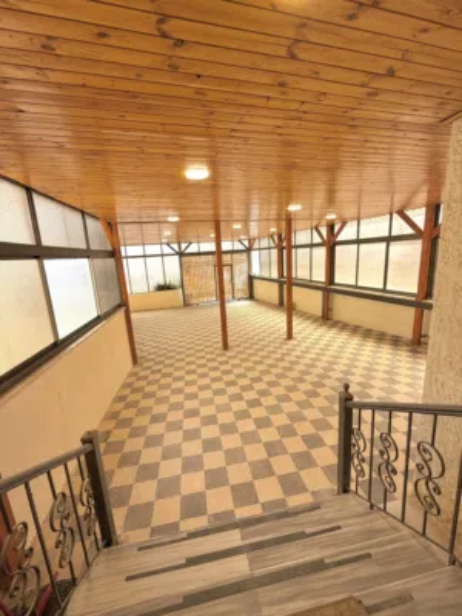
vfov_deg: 102.1
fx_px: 249
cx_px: 231
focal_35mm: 14
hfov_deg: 85.7
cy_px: 308
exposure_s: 1/121
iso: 64
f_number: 2.2
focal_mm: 2.22
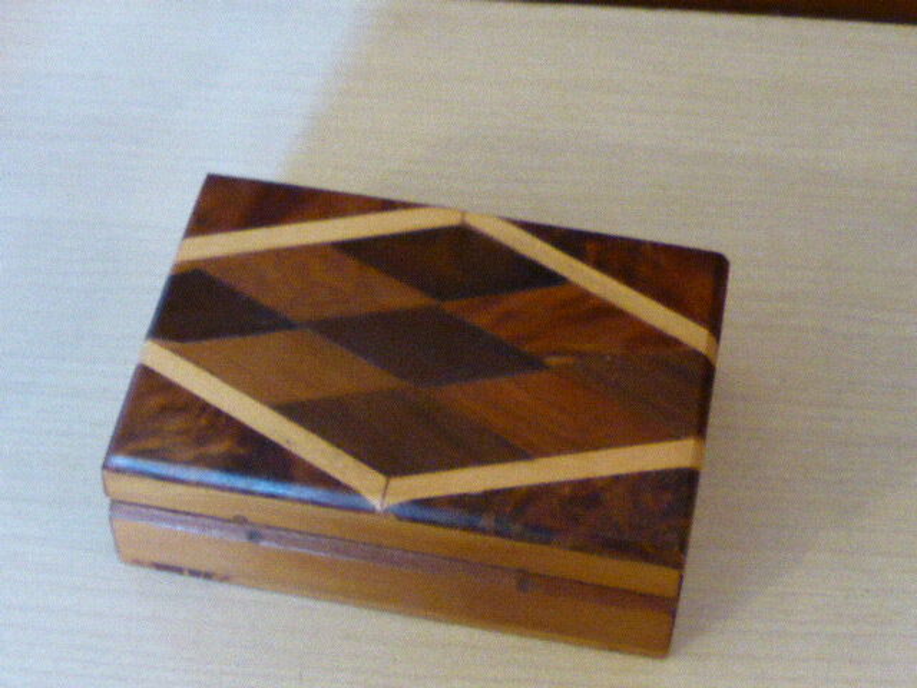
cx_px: 458
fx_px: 2093
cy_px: 344
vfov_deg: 18.7
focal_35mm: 79
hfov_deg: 24.7
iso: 2500
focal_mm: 13.3
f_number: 5
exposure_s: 1/15
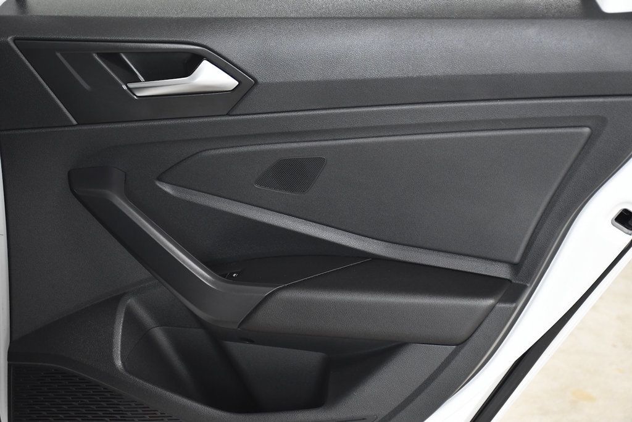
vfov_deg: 18.2
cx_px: 316
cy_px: 211
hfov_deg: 27.0
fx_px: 1317
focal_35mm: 75
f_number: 5.6
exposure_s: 1/200
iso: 2000
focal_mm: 50
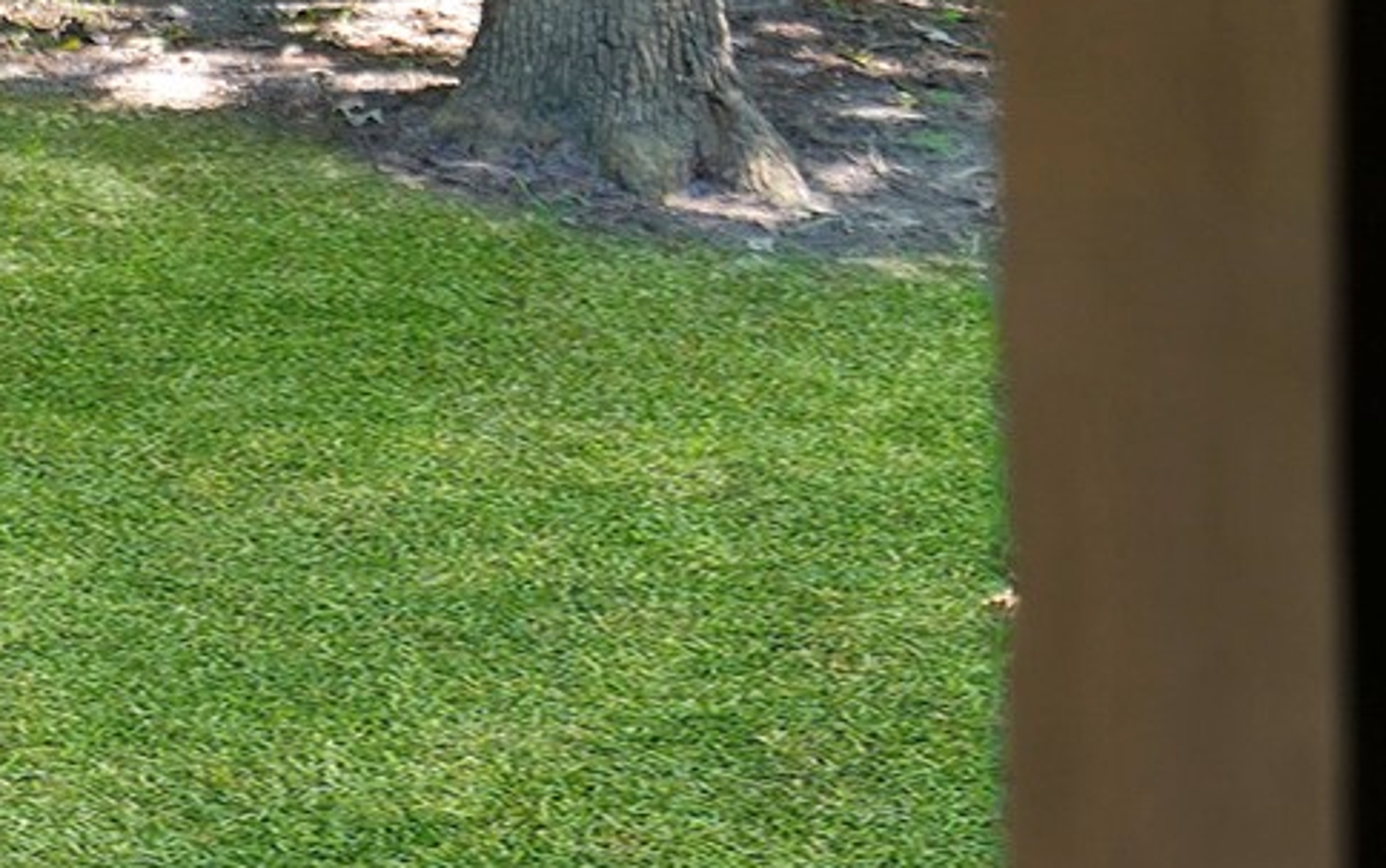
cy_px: -576
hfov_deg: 12.3
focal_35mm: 160
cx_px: -846
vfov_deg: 8.0
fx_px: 6046
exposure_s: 1/60
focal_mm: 35
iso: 100
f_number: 4
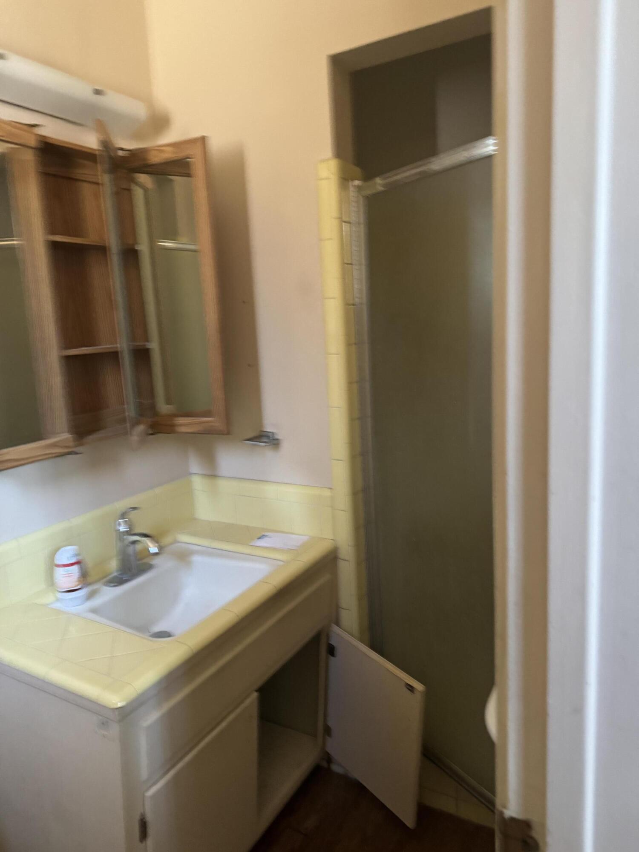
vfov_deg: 71.6
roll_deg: +4.3
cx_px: 320
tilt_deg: -8.5
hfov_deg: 56.8
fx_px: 591
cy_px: 426
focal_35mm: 24
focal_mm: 6.86
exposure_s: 1/41
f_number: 1.78
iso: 800
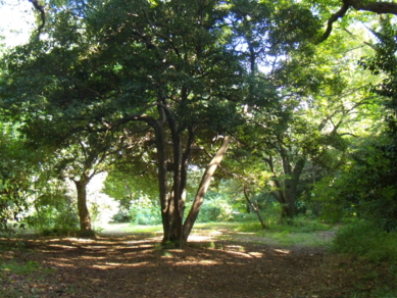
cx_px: 196
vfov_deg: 38.7
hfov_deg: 50.1
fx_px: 424
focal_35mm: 37
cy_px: 149
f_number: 3.6
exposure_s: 1/30
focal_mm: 6.4
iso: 400
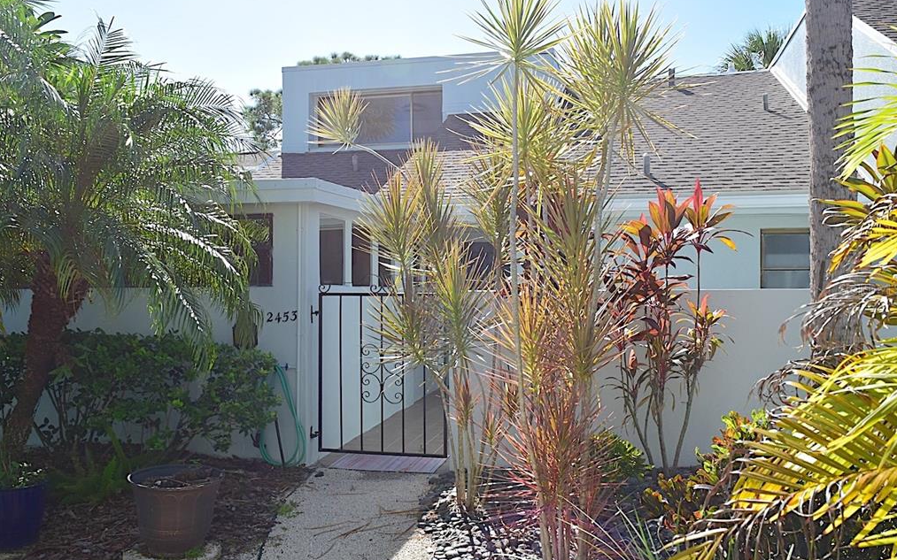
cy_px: 289
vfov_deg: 37.3
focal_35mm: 34
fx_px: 831
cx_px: 452
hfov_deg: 56.7
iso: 400
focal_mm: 22
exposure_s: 1/400
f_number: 11
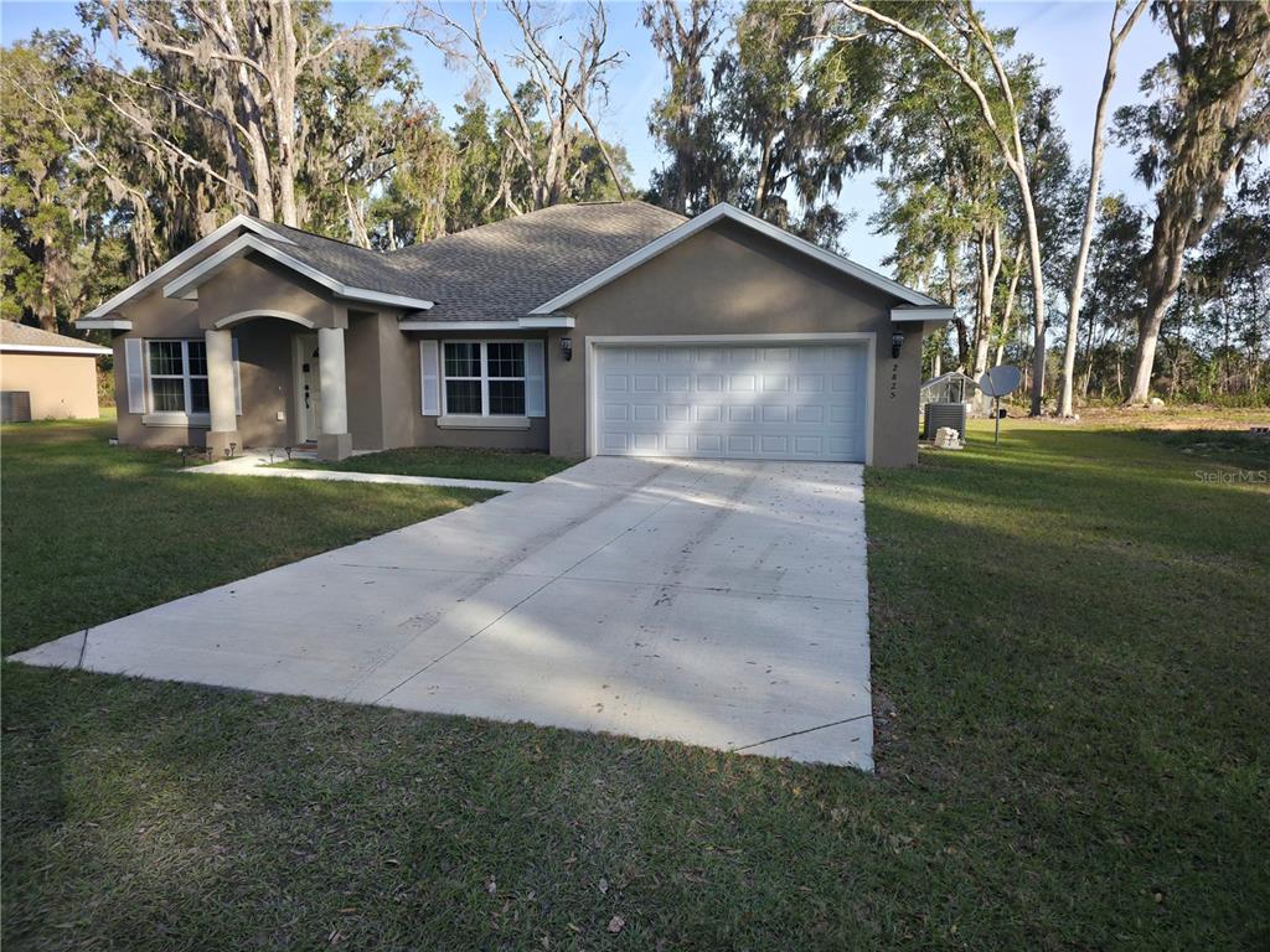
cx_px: 635
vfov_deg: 58.9
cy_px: 476
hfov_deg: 73.9
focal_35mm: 23
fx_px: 844
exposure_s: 1/1250
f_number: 1.7
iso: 50
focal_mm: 6.3
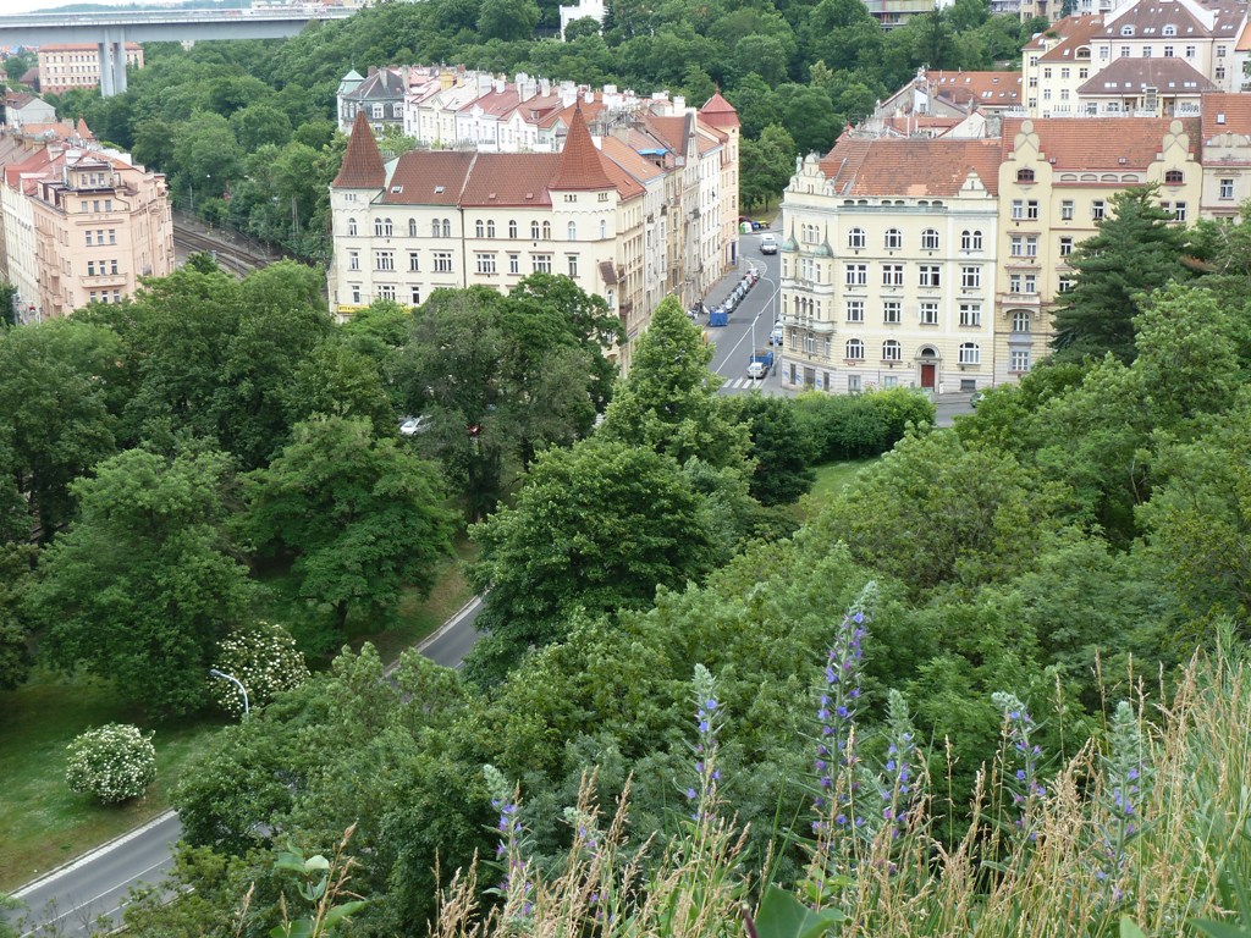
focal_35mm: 52
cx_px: 626
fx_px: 1879
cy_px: 469
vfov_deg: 28.0
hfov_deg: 36.8
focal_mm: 8.5
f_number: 3.8
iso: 80
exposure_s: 1/160
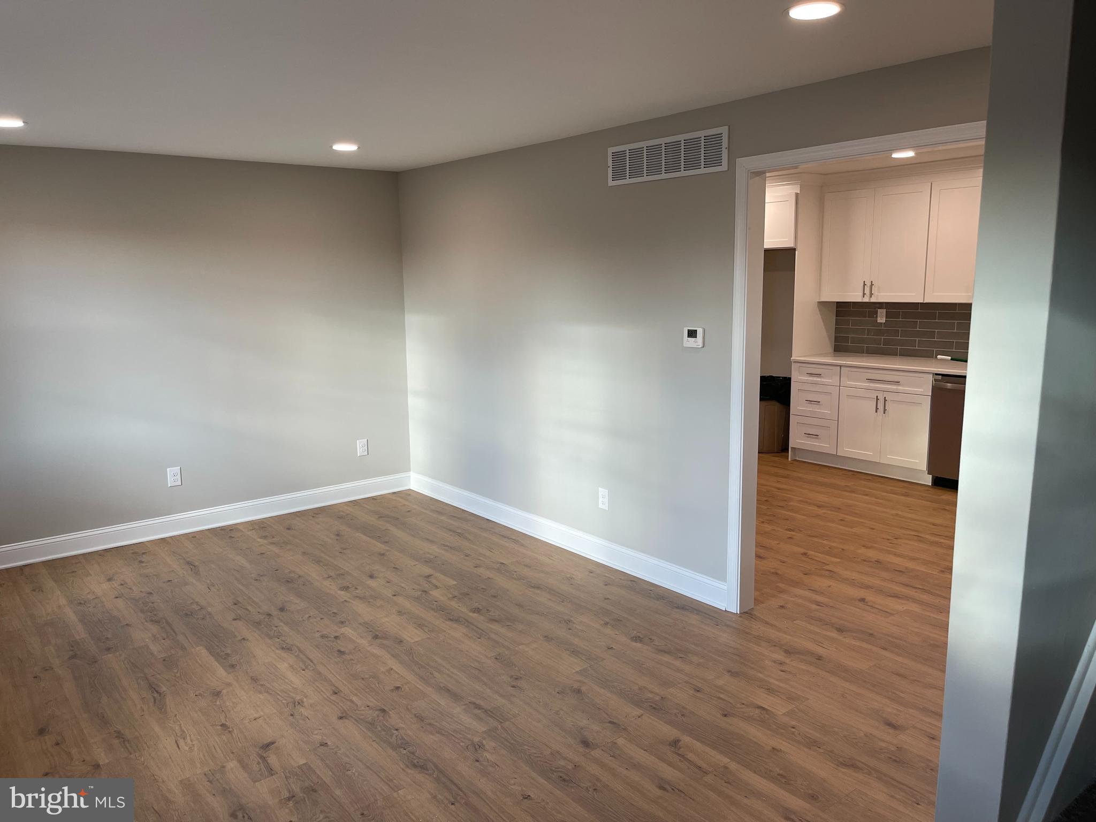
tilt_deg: -11.3
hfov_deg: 67.3
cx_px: 548
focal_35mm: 26
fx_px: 823
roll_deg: +0.8
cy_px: 411
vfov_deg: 53.1
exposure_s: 1/120
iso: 80
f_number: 1.6
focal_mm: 5.1
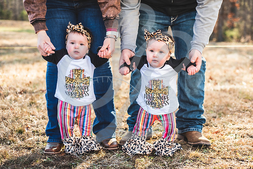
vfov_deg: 26.6
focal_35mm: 51
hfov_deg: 39.1
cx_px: 126
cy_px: 84
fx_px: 357
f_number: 2.8
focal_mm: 50
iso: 100
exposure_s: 1/320
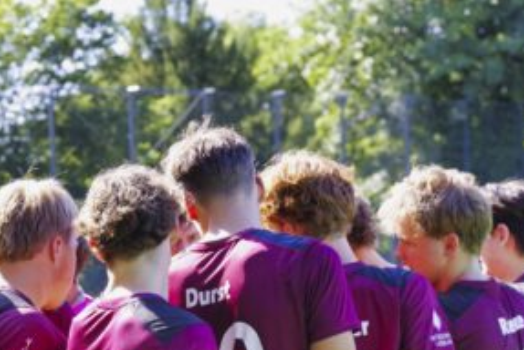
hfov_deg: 16.6
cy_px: 303
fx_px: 1778
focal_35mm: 122
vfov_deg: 11.2
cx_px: 73
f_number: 7.1
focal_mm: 70
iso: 1600
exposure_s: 1/500
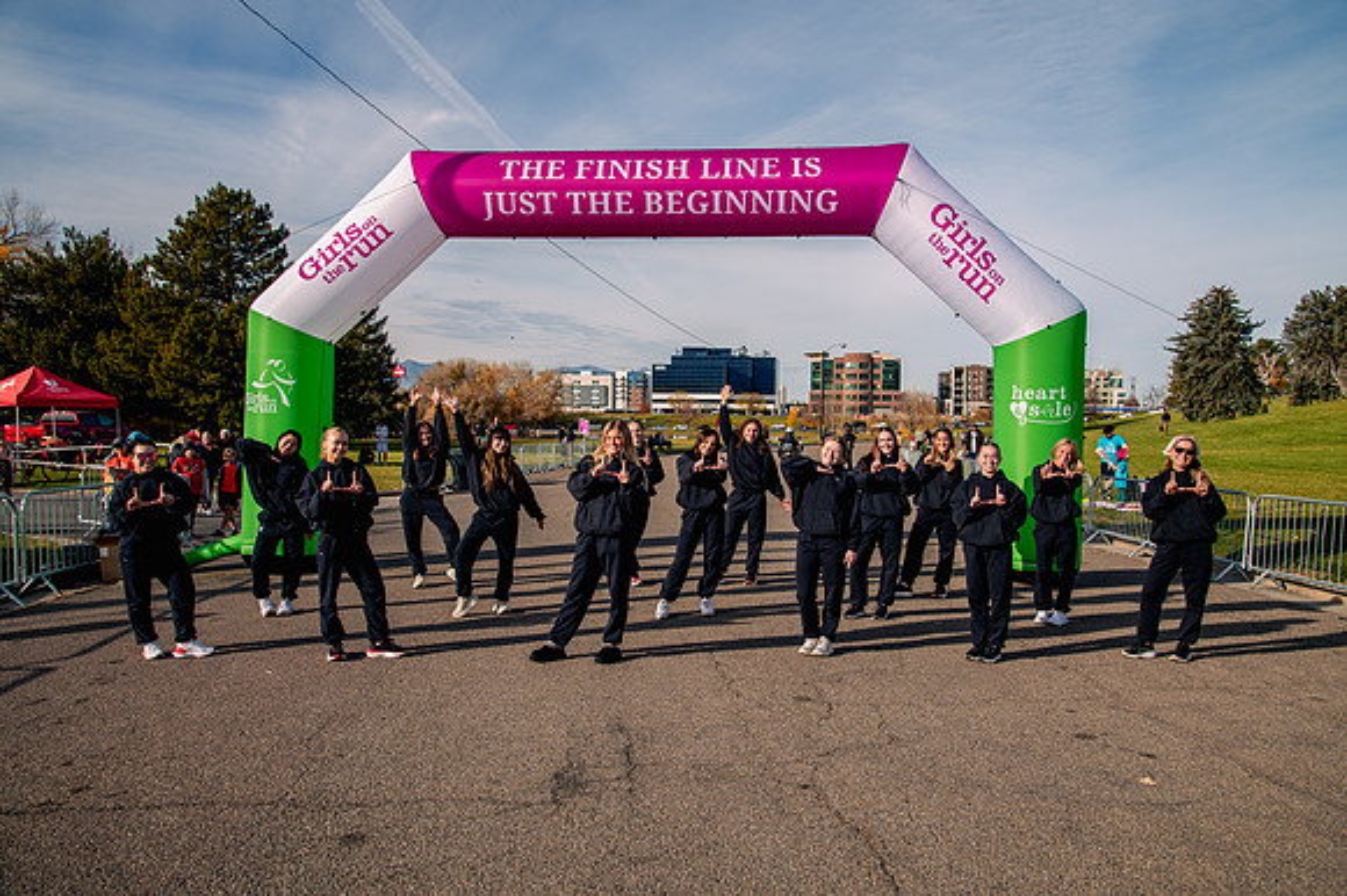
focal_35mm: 27
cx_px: 679
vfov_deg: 47.3
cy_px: 448
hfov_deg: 66.7
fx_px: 1024
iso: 800
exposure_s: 1/1250
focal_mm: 27
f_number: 7.1
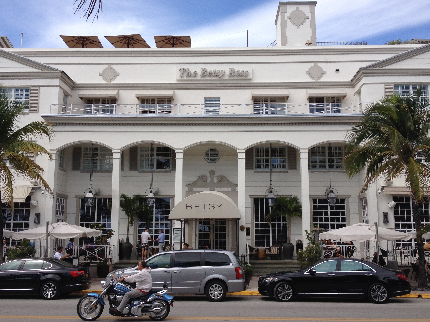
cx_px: 222
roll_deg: +0.1
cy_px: 158
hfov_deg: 45.8
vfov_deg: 35.1
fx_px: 509
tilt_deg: +7.4
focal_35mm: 41
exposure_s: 1/1200
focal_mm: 4.28
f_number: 2.4
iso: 50
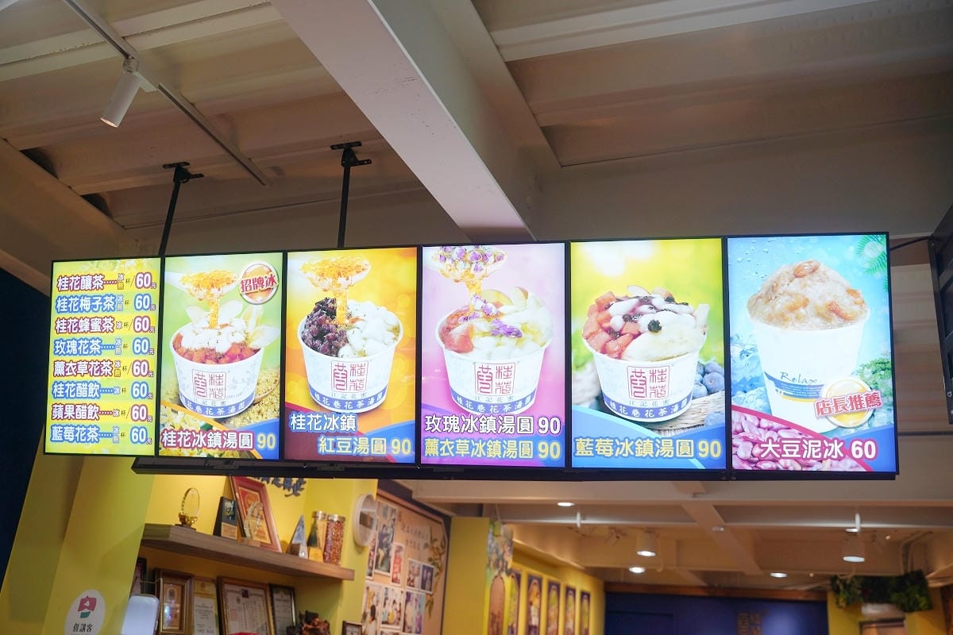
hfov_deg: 58.7
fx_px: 847
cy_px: 318
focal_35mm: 32
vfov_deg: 41.1
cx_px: 476
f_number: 4
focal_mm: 32
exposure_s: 1/60
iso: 125
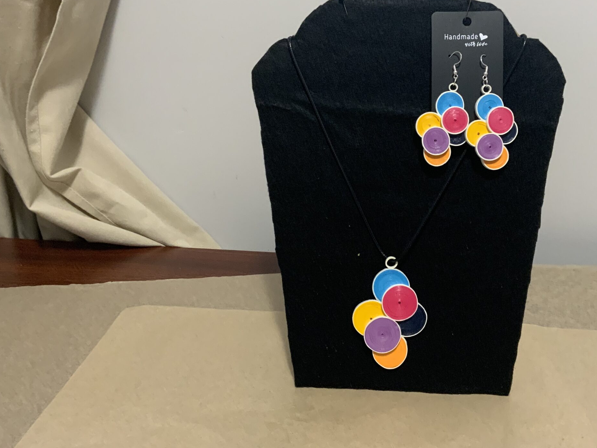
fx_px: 690
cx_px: 362
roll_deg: -1.8
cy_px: 212
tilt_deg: -19.7
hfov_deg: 46.5
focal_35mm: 40
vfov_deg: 35.9
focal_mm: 3
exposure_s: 1/60
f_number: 1.8
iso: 200
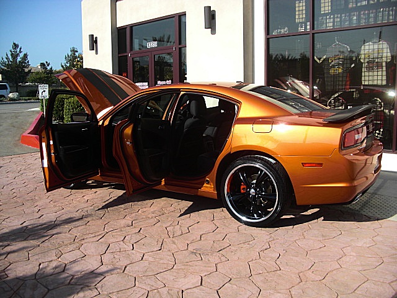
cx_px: 198
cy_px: 149
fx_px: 413
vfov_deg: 39.7
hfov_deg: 51.4
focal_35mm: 36
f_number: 2.8
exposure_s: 1/640
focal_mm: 6.3
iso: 50
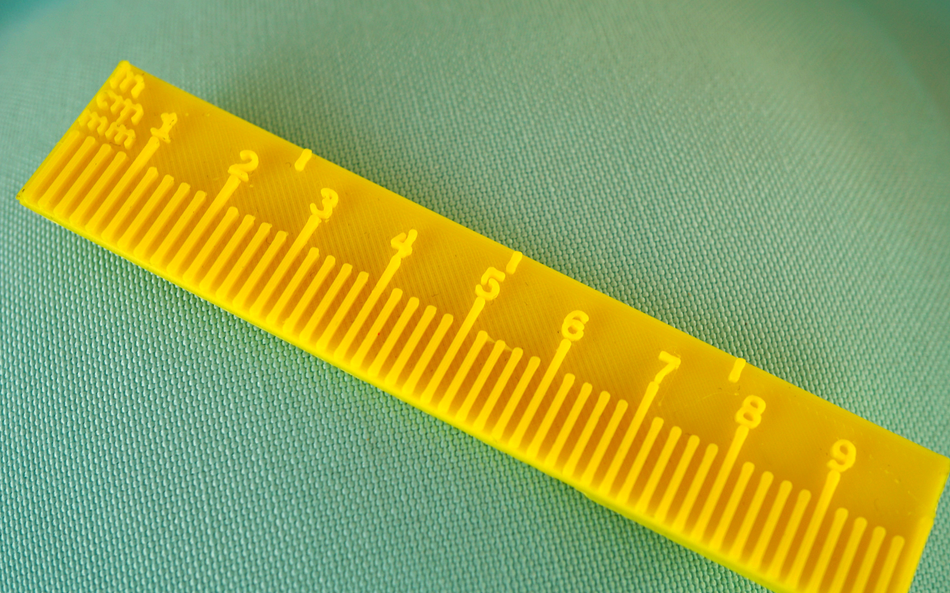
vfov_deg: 28.0
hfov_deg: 43.5
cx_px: 474
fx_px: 1191
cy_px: 304
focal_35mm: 46
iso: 100
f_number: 5.6
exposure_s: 1/80
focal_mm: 30
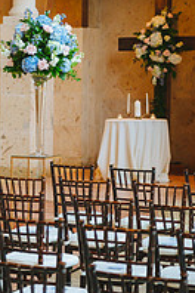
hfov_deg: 11.5
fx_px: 959
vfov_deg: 17.3
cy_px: 87
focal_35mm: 118
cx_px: 18
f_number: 2.8
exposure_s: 1/160
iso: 1600
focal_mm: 52
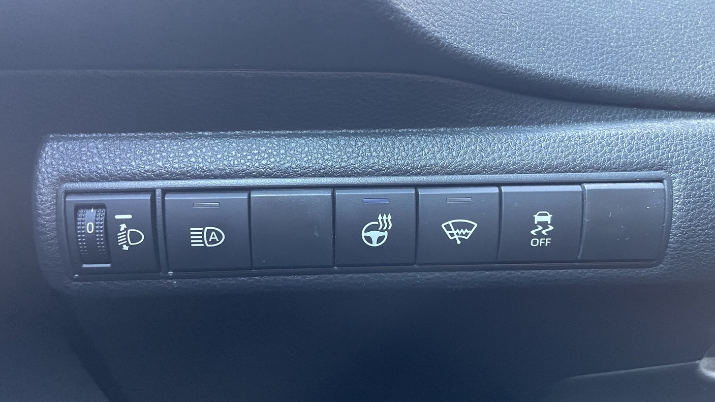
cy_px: 187
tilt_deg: -2.1
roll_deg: +3.5
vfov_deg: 40.1
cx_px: 351
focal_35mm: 29
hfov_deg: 66.1
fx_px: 550
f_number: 1.6
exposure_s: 1/39
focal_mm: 4.2
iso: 640
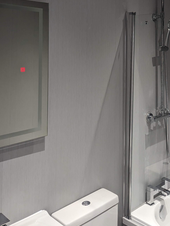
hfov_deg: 33.8
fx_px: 274
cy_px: 41
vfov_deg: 42.5
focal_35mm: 42
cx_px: 126
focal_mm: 6.81
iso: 246
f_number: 1.85
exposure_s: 1/100
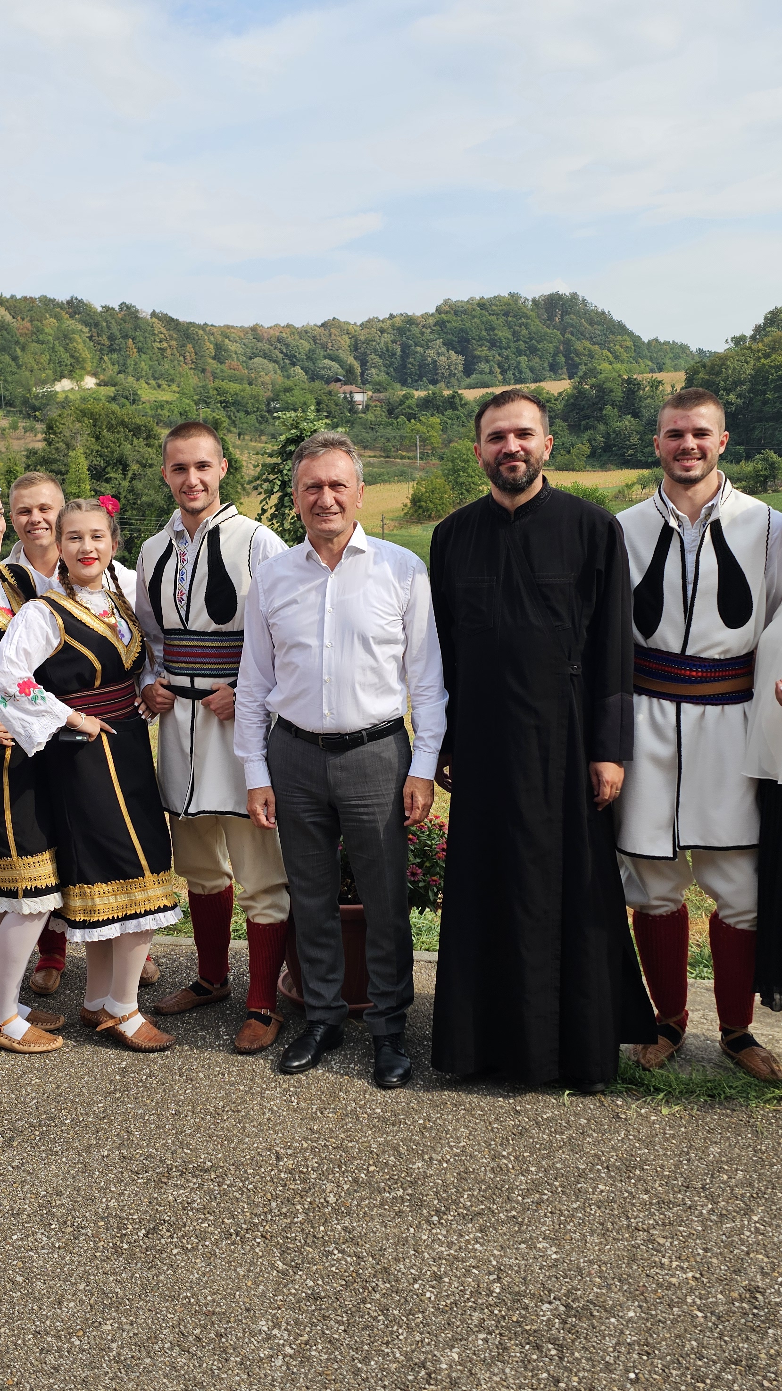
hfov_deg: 34.2
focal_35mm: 34
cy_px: 706
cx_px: 234
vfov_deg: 58.0
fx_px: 1253
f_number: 1.7
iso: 10
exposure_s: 1/443
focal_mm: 6.3
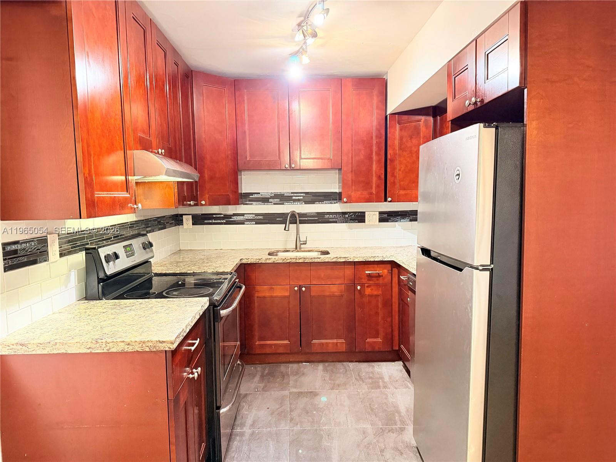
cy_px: 231
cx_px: 308
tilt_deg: -5.8
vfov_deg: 56.8
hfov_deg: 71.6
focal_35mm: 24
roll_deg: +0.8
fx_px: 427
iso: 640
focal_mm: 6.76
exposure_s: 1/40
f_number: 1.78
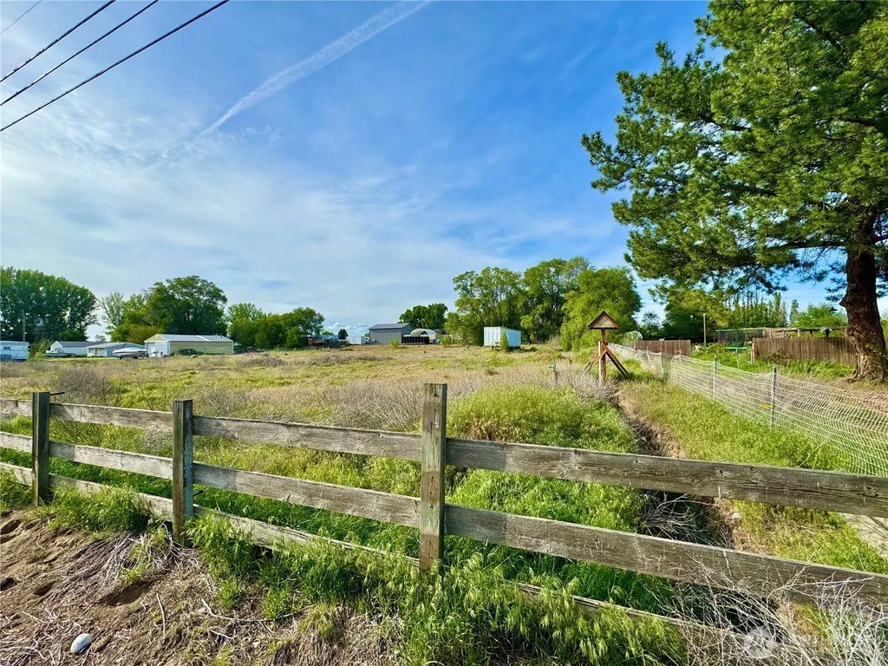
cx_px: 444
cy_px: 333
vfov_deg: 85.7
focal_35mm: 14
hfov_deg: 102.1
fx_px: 359
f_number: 2.2
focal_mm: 2.22
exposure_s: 1/2494
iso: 50
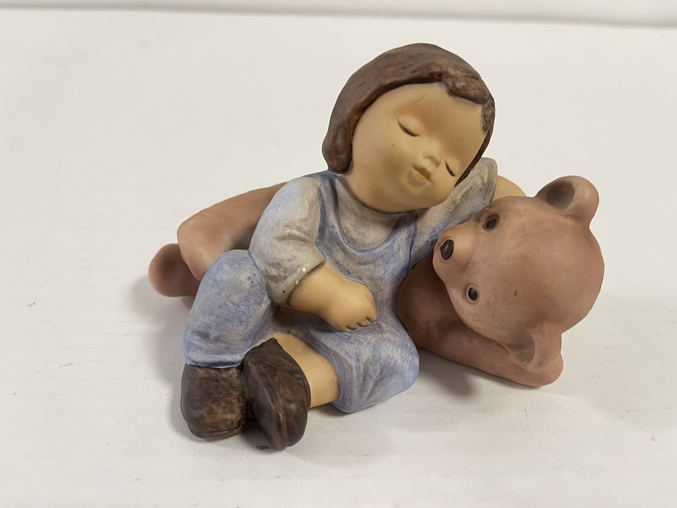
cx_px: 338
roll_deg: -3.4
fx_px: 489
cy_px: 254
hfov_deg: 69.4
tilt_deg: -29.5
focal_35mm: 25
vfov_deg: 54.9
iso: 125
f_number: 1.6
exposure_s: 1/50
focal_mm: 5.1
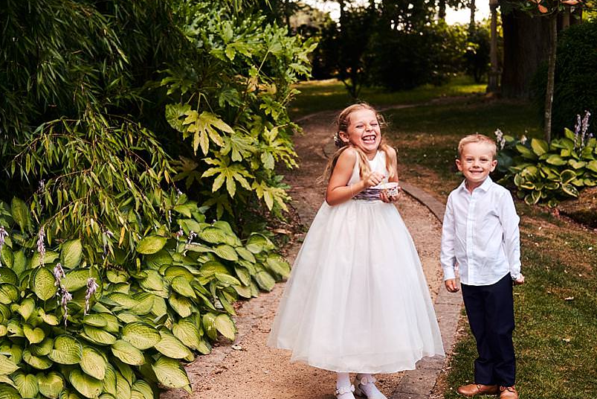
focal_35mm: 66
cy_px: 214
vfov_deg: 20.6
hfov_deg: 30.4
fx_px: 1095
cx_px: 242
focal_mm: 35
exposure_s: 1/800
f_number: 2.8
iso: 400
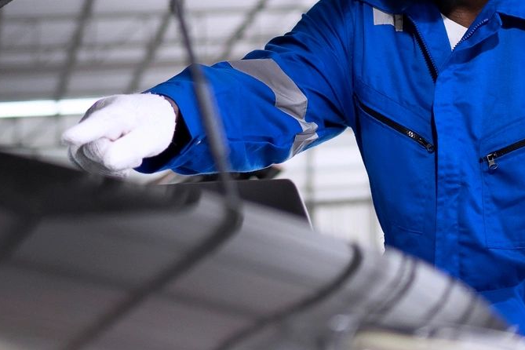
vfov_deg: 12.1
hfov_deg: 18.4
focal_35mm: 111
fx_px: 1619
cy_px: -48
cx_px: 272
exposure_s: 1/250
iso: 320
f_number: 1.8
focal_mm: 35
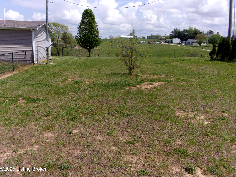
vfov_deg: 39.7
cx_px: 118
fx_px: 245
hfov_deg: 51.4
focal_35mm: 36
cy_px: 88
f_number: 11.8
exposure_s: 1/120
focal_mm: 6.4
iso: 80
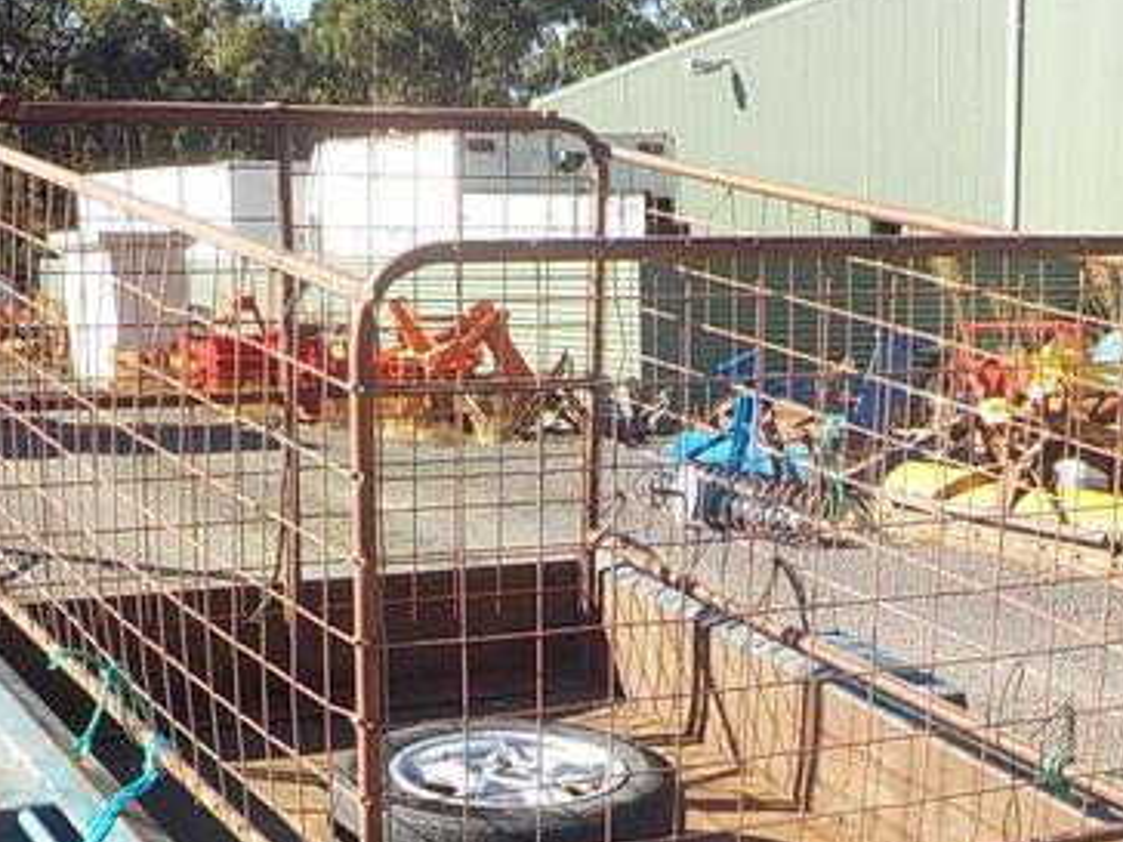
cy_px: 904
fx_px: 2141
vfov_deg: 21.2
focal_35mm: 66
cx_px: 759
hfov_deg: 29.2
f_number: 3.3
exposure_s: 1/640
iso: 125
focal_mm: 4.1
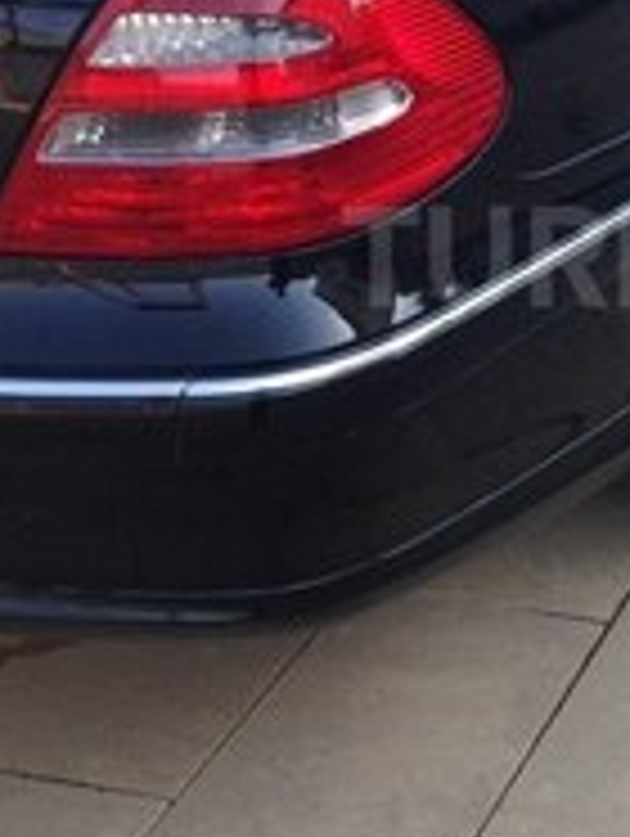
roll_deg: +1.9
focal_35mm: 88
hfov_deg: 16.3
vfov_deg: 22.1
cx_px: 688
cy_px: 256
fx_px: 2131
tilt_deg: -20.8
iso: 50
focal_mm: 4.12
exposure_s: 1/313
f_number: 2.4
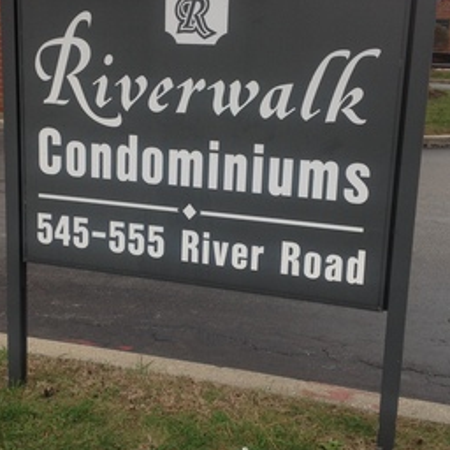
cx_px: 185
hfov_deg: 29.5
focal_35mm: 58
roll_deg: -1.2
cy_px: 220
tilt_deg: -13.3
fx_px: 853
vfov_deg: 29.6
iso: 50
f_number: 2.4
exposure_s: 1/142
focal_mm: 4.28
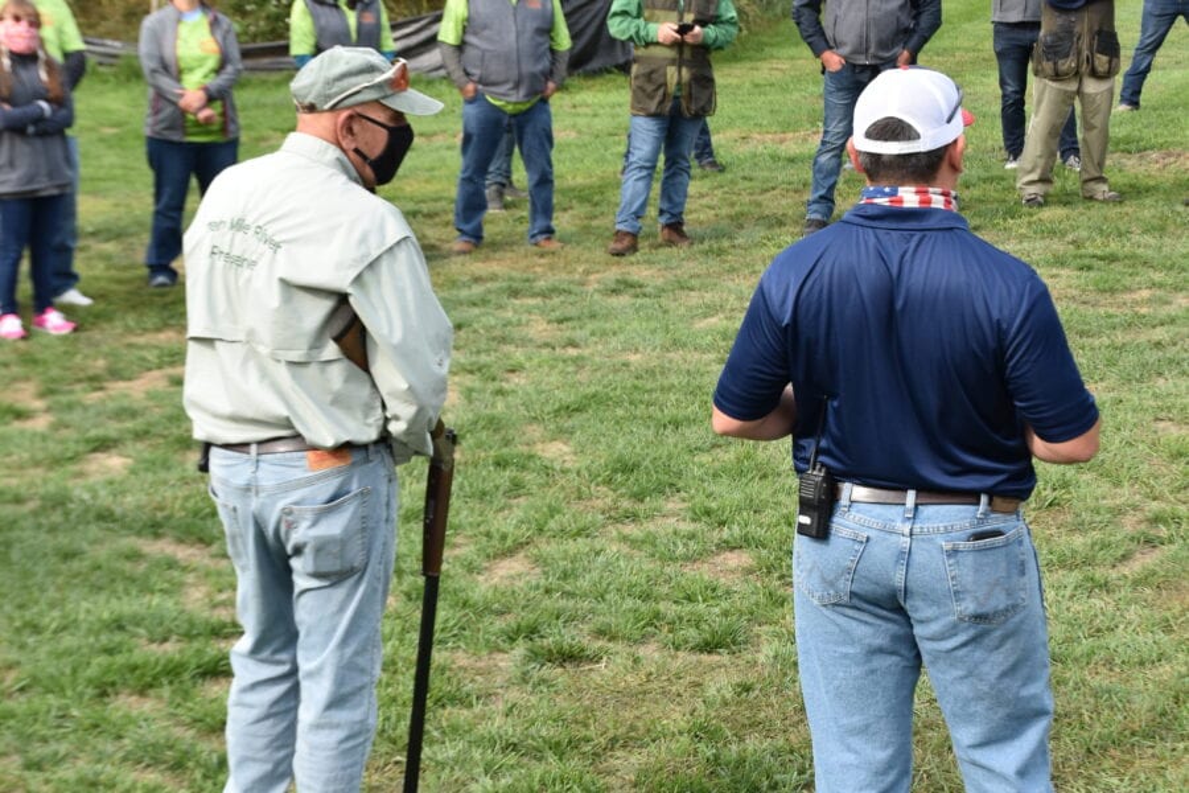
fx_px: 1882
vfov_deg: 23.8
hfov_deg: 35.1
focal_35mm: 57
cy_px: 396
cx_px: 594
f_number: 8
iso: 220
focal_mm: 38
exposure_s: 1/250
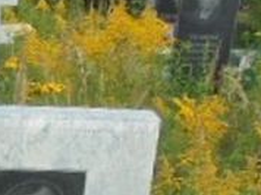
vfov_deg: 11.3
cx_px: -172
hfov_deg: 15.1
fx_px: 881
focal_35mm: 117
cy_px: 402
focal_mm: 4.6
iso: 100
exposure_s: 1/400
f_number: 3.5
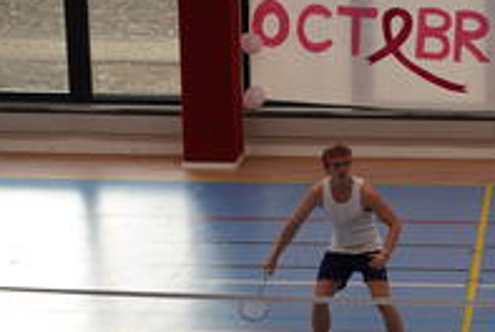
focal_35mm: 142
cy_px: 220
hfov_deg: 14.3
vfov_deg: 9.7
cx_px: 432
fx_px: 1955
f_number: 4
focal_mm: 70
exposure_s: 1/160
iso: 500
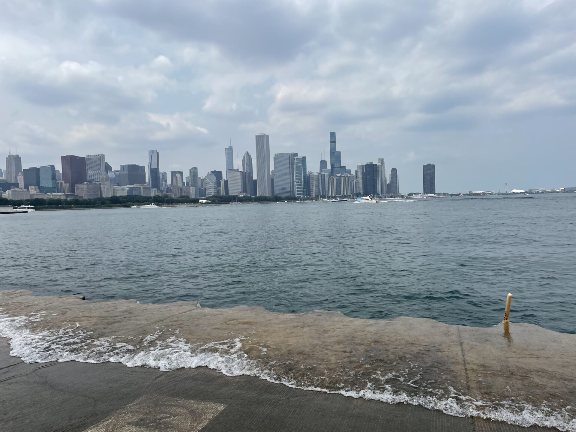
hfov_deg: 67.3
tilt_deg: -1.7
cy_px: 216
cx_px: 288
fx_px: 433
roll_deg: +1.6
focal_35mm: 26
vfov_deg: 53.1
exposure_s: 1/6494
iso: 32
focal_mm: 4.2
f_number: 1.6
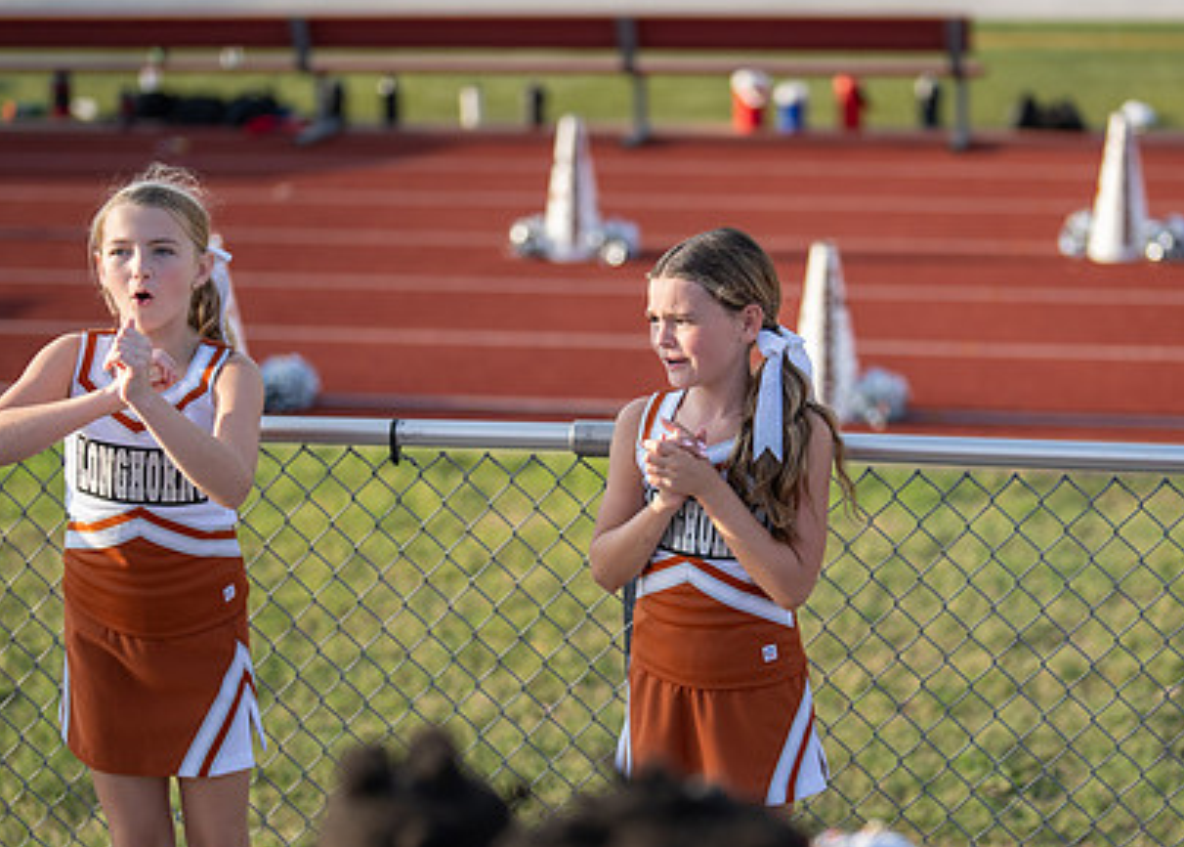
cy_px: 462
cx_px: 721
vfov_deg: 15.3
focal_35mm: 94
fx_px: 3162
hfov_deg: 21.2
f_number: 1.2
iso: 100
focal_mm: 50
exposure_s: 1/3200
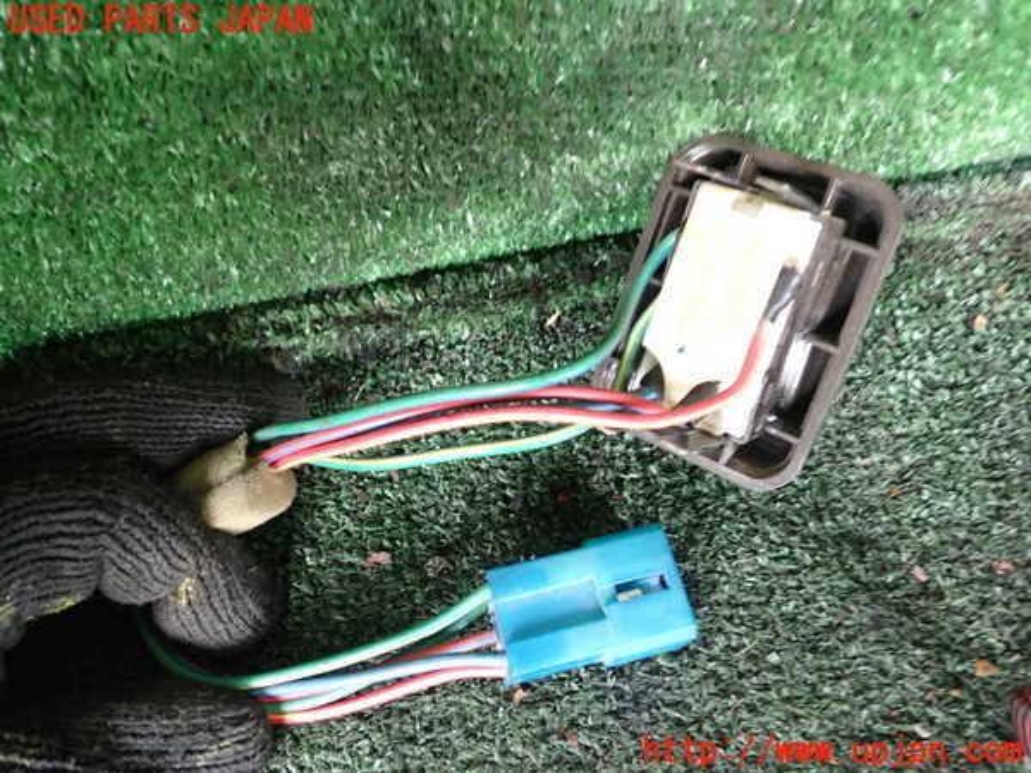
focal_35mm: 30
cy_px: 386
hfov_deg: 60.0
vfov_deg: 46.8
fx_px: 894
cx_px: 516
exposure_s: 1/30
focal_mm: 5.4
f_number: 2.3
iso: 320
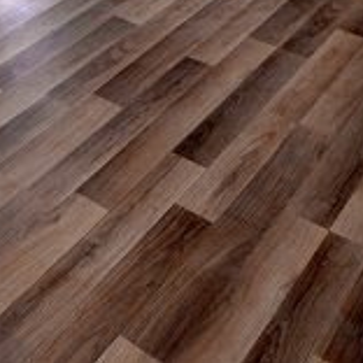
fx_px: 819
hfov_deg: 23.3
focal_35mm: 69
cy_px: -336
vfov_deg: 18.2
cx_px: -50
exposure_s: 1/80
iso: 400
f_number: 4.5
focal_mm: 14
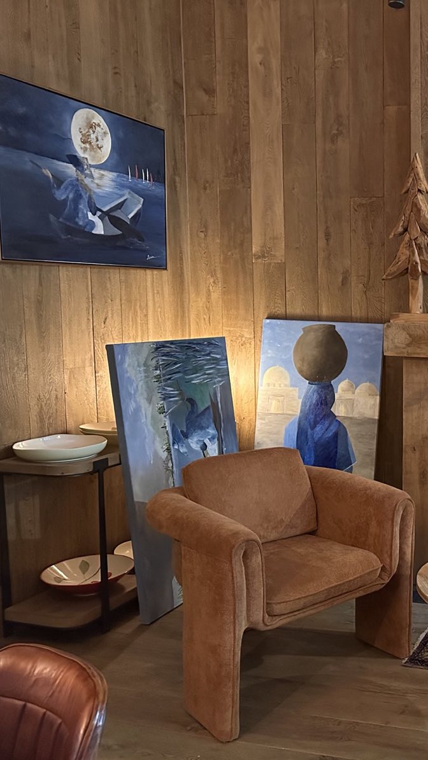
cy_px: 380
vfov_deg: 56.6
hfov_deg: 30.0
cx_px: 478
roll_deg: -0.8
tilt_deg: -6.5
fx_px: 706
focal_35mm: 35
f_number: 1.78
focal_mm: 6.86
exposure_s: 1/33
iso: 1000
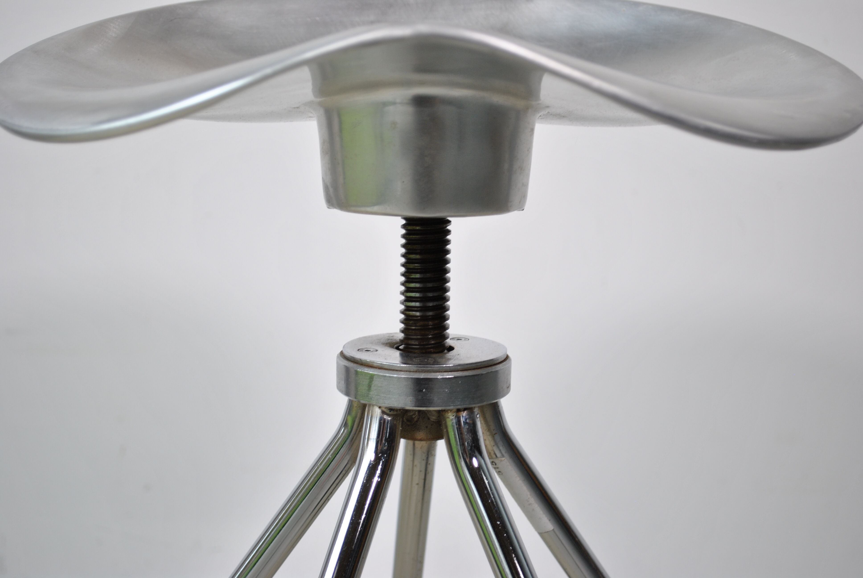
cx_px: 432
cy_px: 289
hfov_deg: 33.4
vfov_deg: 22.7
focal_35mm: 60
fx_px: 1440
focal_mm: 40
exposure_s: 1/60
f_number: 5.3
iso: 200
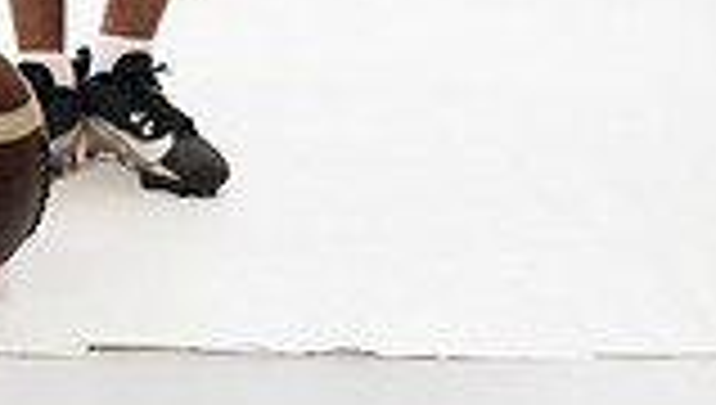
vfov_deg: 8.1
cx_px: 59
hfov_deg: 15.2
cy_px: -536
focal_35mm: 139
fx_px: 2643
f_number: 5.6
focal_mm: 47
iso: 640
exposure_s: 1/250
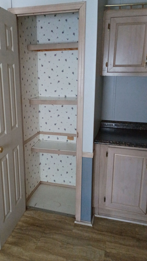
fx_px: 222
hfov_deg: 36.3
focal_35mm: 32
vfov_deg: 61.0
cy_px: 129
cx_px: 48
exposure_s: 1/30
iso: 1617
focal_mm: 4.27
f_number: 1.8
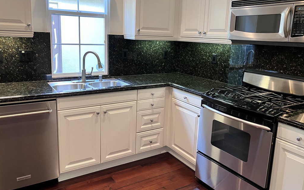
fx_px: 249
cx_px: 152
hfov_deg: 62.9
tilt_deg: -11.6
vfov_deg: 41.8
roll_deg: -2.1
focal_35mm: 30
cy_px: 83
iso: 125
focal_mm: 3.99
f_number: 1.8
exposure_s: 1/60
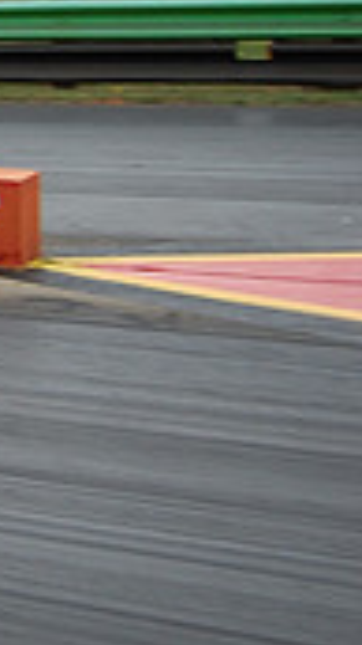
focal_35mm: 116
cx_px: -675
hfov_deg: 8.8
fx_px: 1984
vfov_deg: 18.2
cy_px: 56
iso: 220
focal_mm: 22
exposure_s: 1/1000
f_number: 4
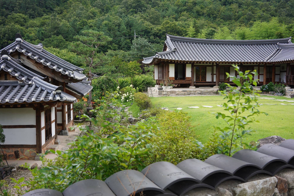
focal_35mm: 35
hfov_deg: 54.4
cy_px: 98
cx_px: 147
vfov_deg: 37.9
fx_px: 286
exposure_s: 1/100
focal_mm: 35
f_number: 4.5
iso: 100
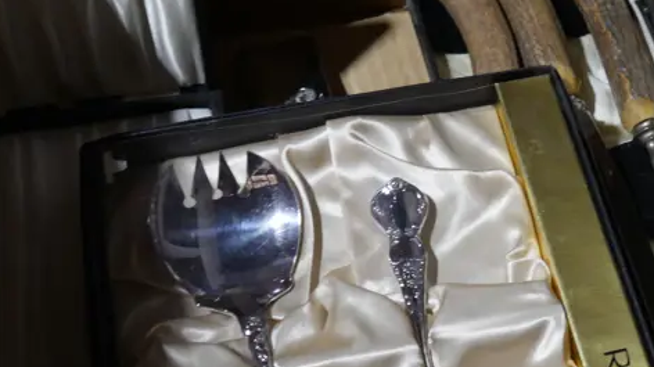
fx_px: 1231
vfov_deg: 17.0
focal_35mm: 71
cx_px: 450
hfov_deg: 29.5
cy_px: 200
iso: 250
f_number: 3.6
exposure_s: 1/60
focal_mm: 15
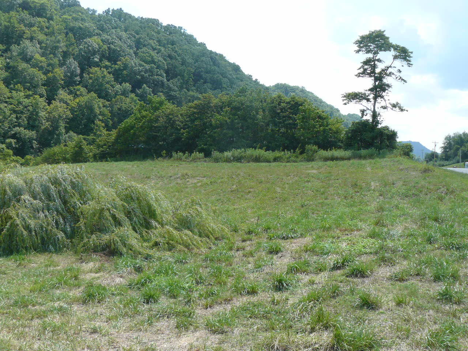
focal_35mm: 36
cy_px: 176
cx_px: 234
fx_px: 487
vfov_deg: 39.7
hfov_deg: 51.4
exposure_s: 1/500
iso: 100
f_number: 3.2
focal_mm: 6
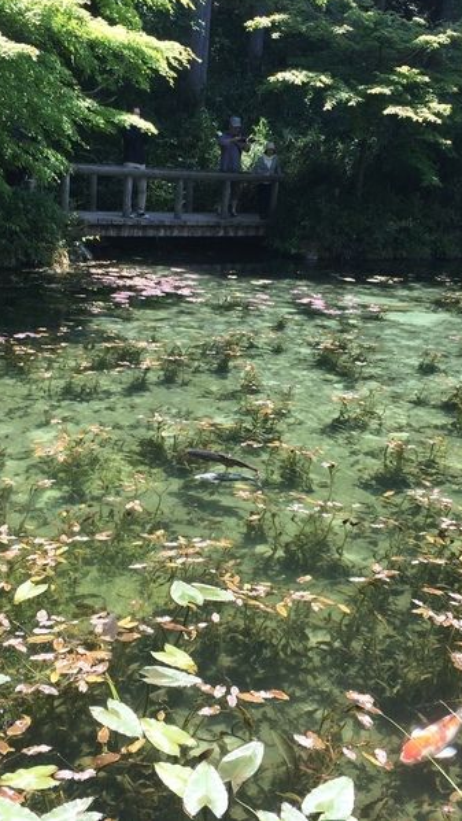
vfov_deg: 47.4
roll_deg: -3.2
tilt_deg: -16.1
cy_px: 404
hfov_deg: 27.7
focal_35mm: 43
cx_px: 199
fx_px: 936
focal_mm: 4.15
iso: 32
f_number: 2.2
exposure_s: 1/423
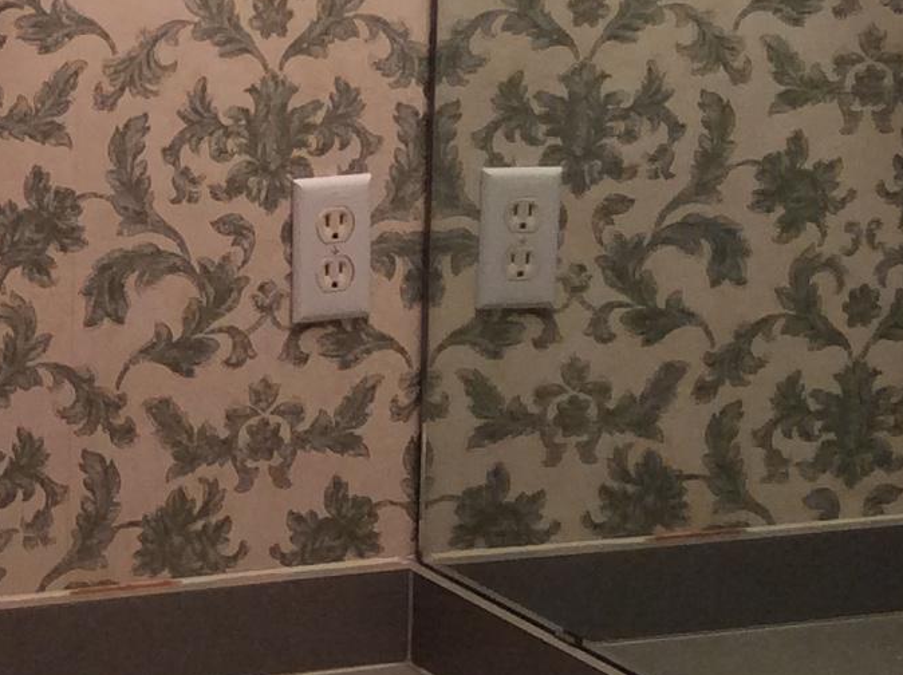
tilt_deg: -7.2
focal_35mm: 123
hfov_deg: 15.4
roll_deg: +0.1
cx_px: -201
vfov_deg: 11.9
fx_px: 3205
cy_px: 40
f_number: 2.4
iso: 64
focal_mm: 3.3
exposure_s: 1/24
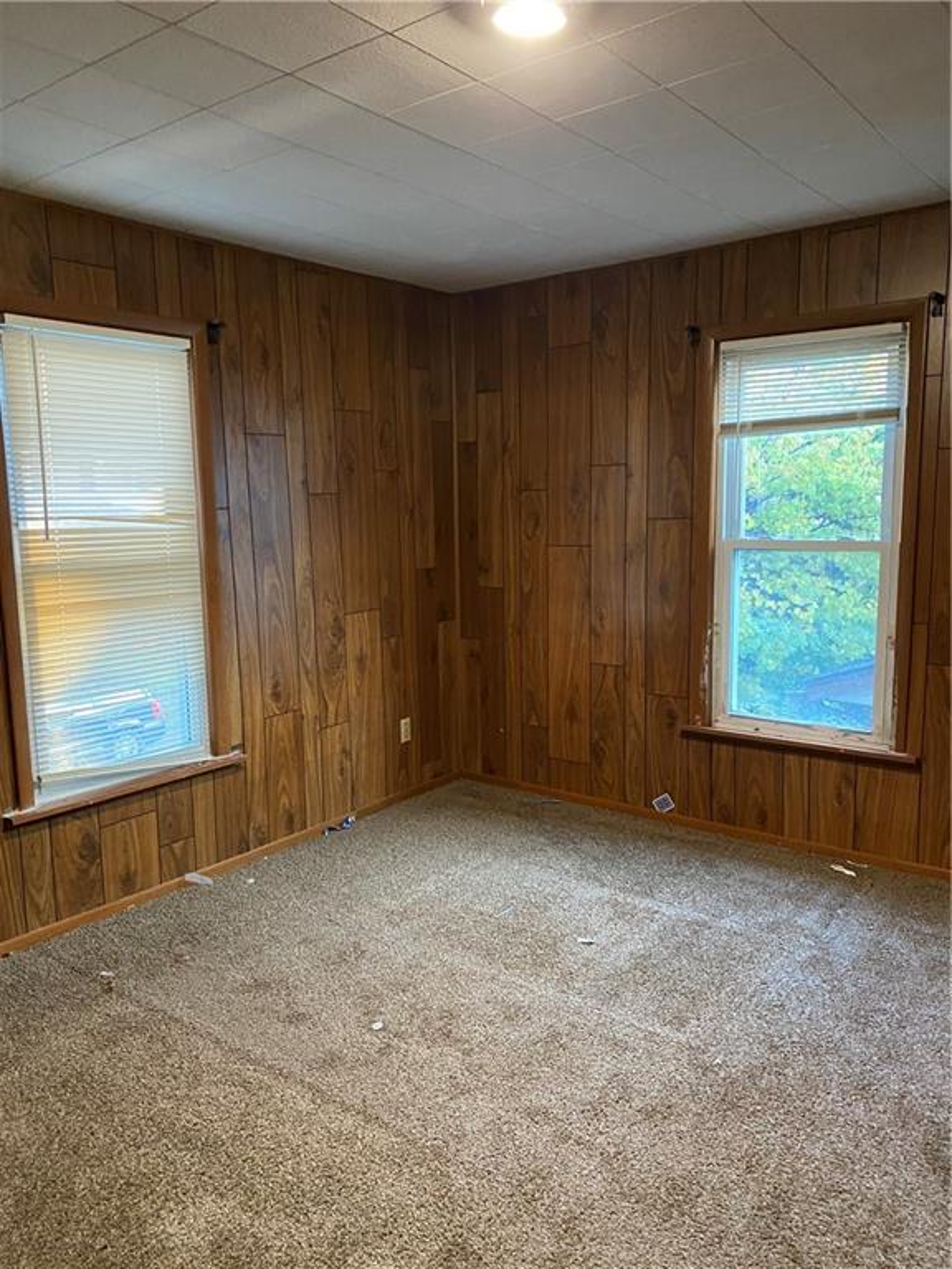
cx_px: 476
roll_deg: +2.0
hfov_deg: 53.1
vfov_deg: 67.3
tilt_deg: -4.1
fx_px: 953
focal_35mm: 26
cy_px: 634
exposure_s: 1/40
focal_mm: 4.25
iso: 500
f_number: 1.8
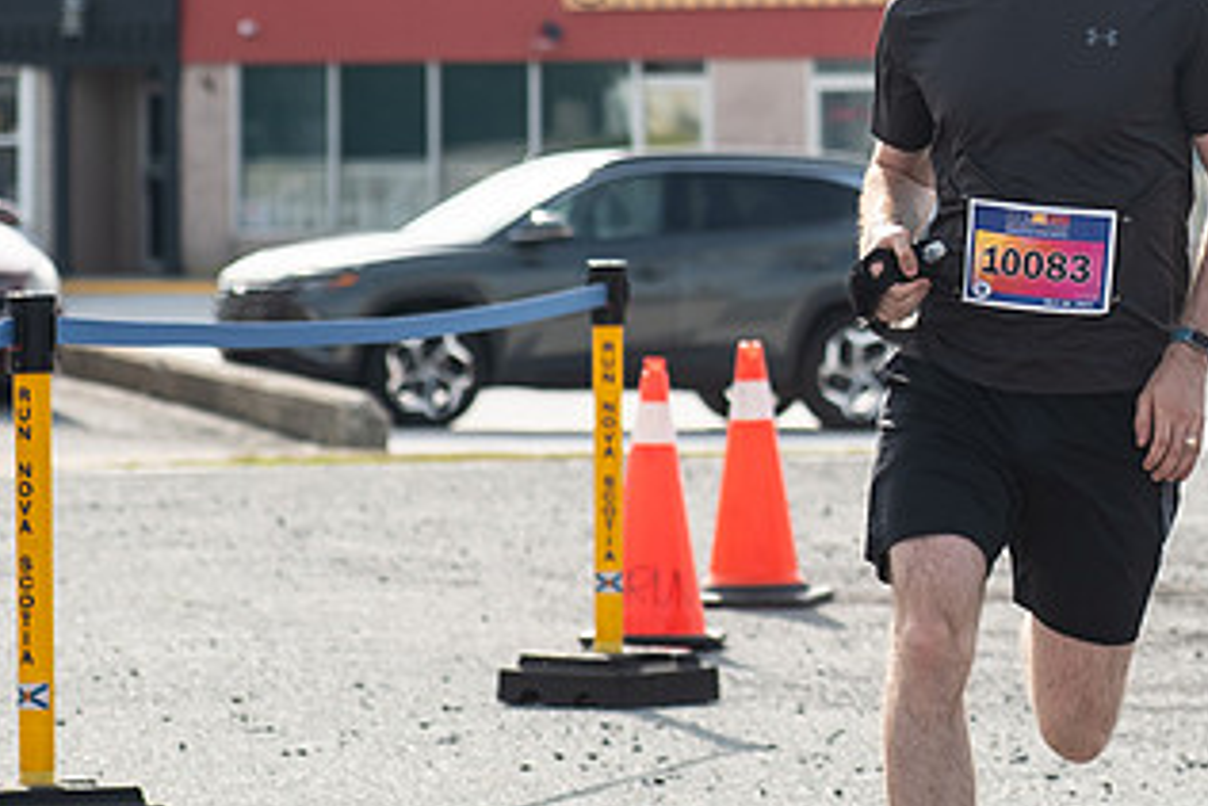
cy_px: 44
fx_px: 9097
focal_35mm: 271
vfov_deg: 5.1
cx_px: 1070
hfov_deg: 7.6
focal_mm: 82
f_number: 4.5
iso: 250
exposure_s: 1/2000
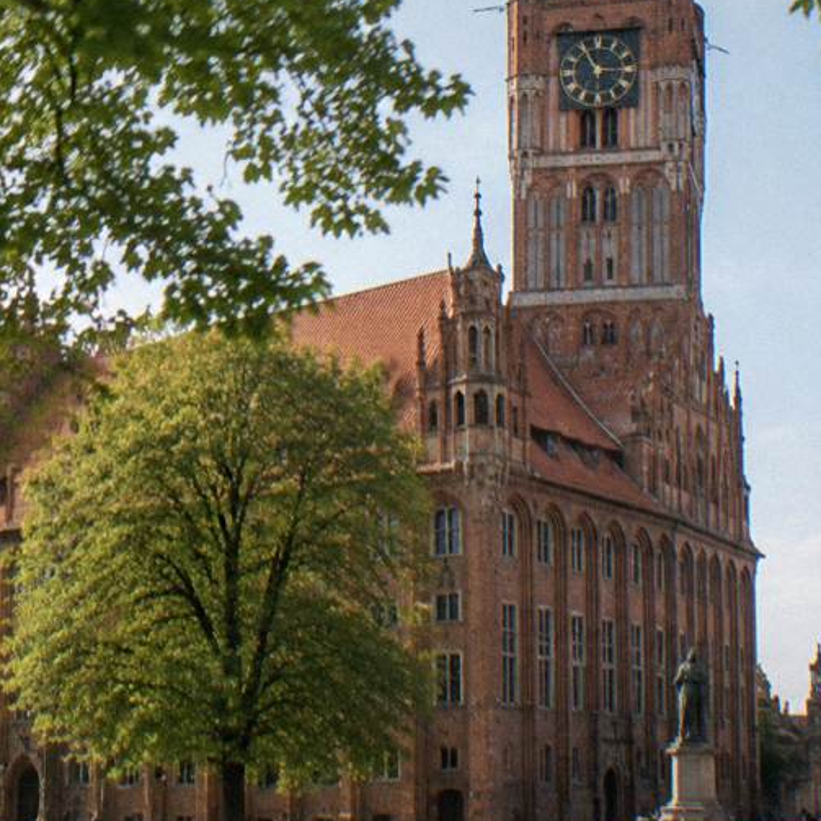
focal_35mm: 65
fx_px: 1744
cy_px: 446
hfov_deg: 26.5
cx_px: 374
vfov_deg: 26.5
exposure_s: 1/250
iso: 1000
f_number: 2.5
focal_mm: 35
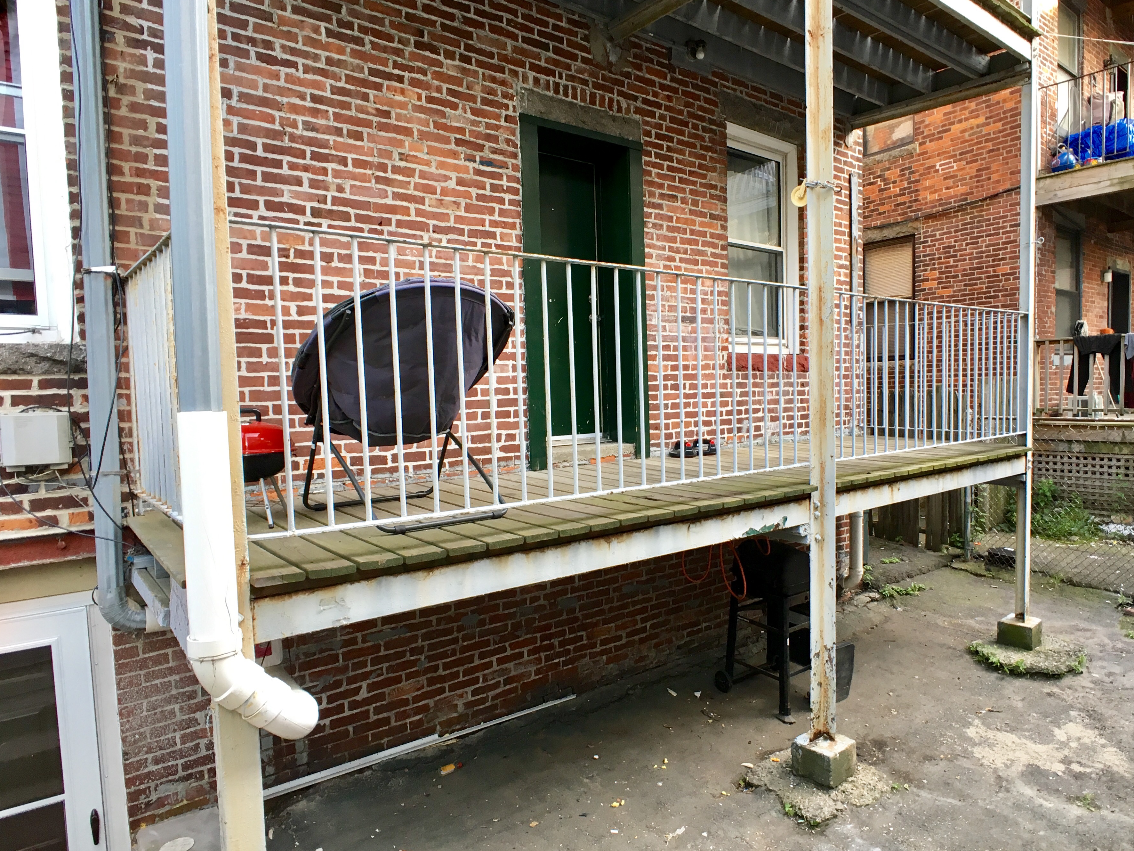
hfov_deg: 55.2
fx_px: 1081
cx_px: 644
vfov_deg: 42.9
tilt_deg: -4.2
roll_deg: +1.1
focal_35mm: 33
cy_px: 439
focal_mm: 4.15
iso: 25
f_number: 2.2
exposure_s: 1/30
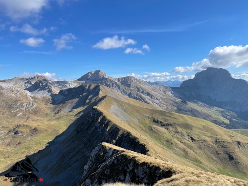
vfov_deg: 53.1
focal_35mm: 26
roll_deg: +2.1
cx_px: 124
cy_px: 93
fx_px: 186
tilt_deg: -1.6
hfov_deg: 67.3
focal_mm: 4.2
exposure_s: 1/3205
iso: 32
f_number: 1.6
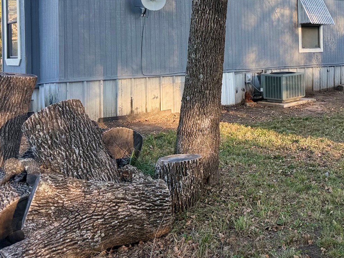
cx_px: 314
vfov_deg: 30.5
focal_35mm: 46
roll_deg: +1.6
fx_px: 457
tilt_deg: +0.9
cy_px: 41
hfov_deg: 38.2
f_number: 1.78
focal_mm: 6.76
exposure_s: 1/598
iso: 100
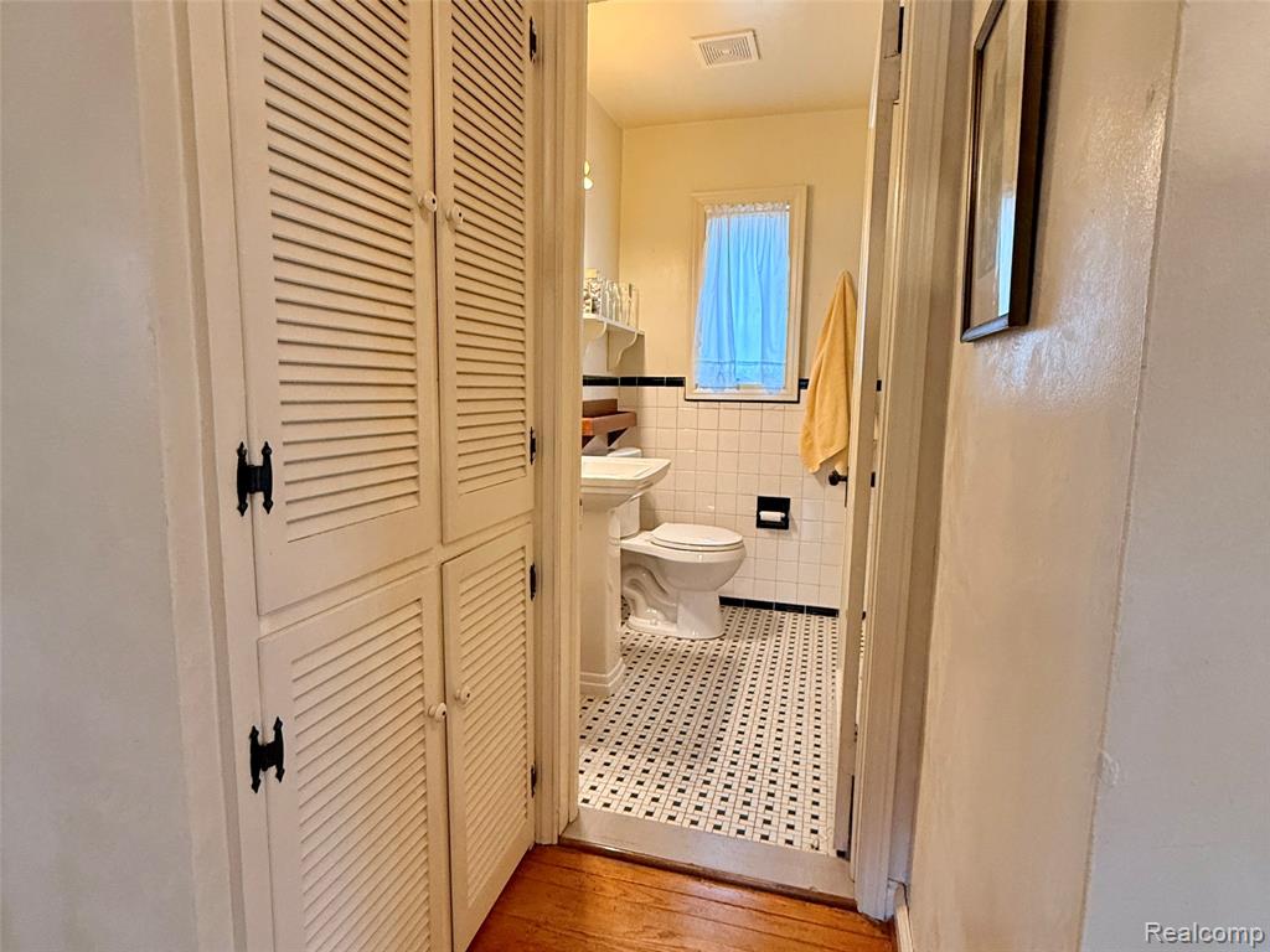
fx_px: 514
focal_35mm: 14
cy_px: 476
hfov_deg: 102.1
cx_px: 635
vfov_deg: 85.7
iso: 320
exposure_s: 1/60
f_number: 2.2
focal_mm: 2.22
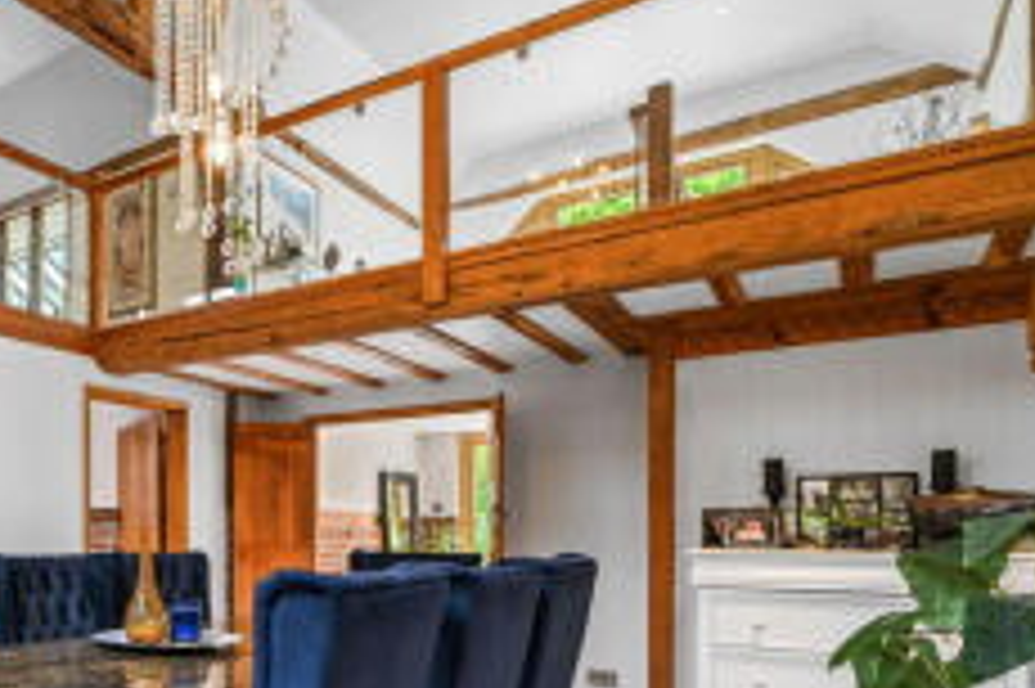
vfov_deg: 42.9
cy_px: 546
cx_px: 45
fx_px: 833
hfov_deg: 53.0
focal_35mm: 29
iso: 400
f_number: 8
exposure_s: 1/2
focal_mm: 14
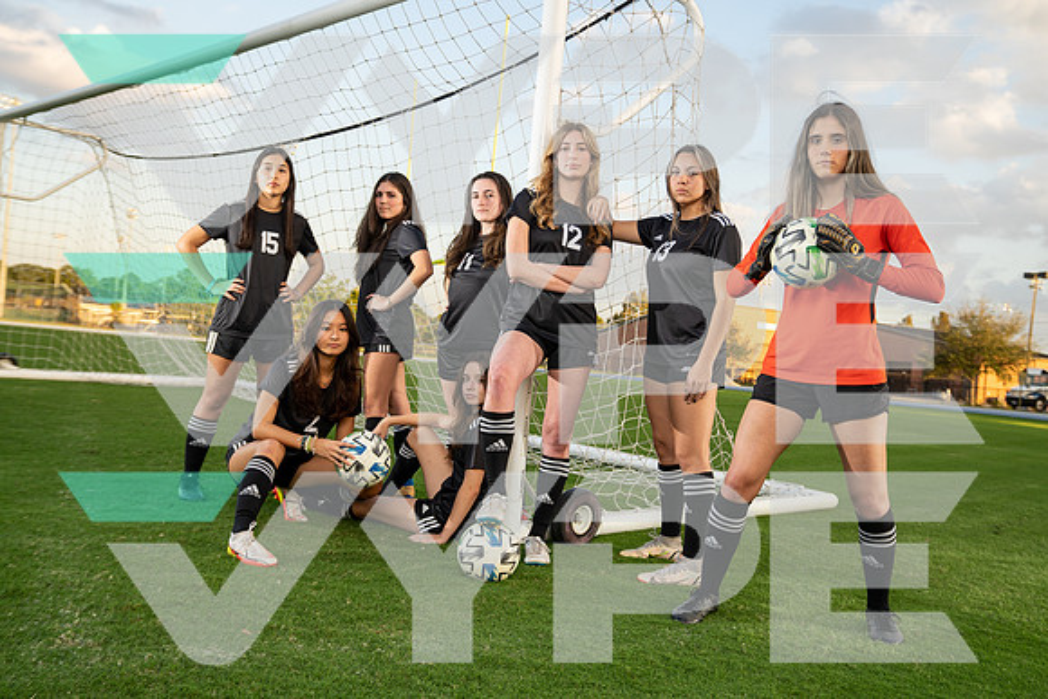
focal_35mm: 33
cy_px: 350
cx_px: 524
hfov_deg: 57.2
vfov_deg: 40.0
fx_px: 961
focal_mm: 33
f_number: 4
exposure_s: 1/160
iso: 160
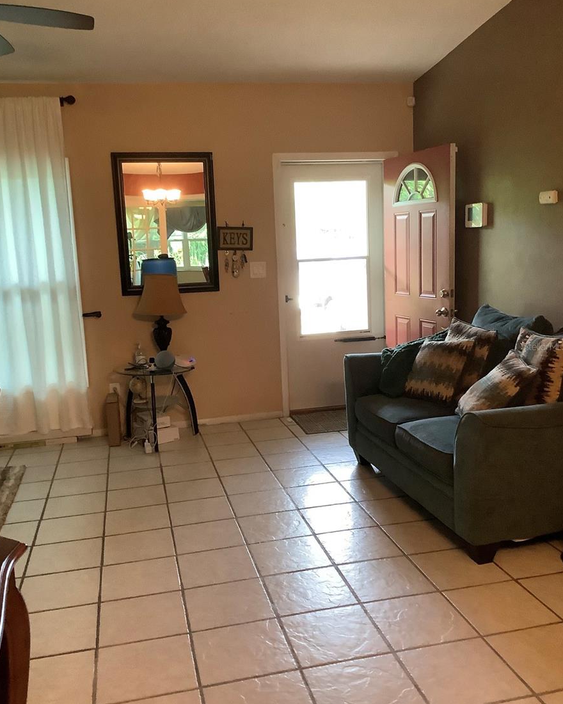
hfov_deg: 44.5
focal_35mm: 33
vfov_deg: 54.2
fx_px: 687
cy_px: 346
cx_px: 281
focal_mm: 3.3
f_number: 2.4
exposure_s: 1/60
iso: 320
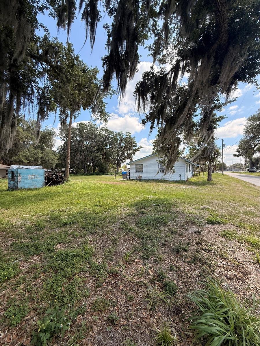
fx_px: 140
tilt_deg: +2.0
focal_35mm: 14
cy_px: 173
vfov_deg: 102.1
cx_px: 130
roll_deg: -0.5
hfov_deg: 85.7
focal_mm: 2.22
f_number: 2.2
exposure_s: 1/1087
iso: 64
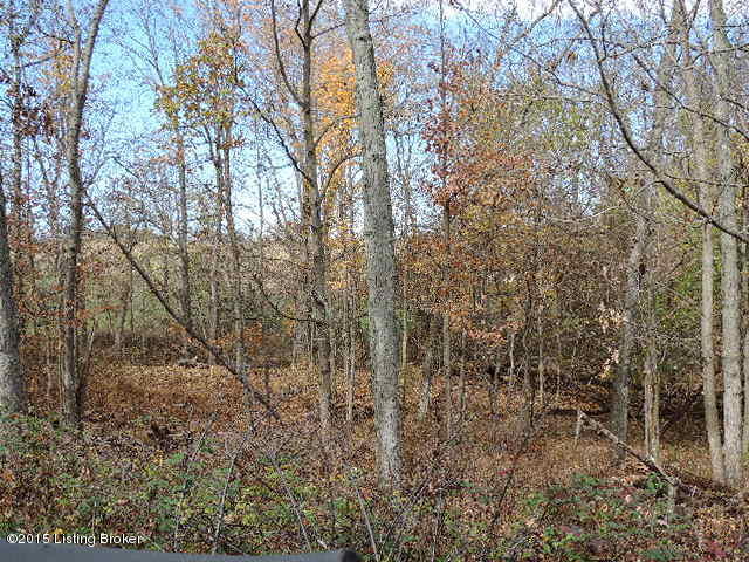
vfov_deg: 36.0
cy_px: 281
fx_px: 865
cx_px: 374
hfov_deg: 46.8
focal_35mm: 40
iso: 80
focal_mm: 7.1
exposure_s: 1/320
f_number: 3.3
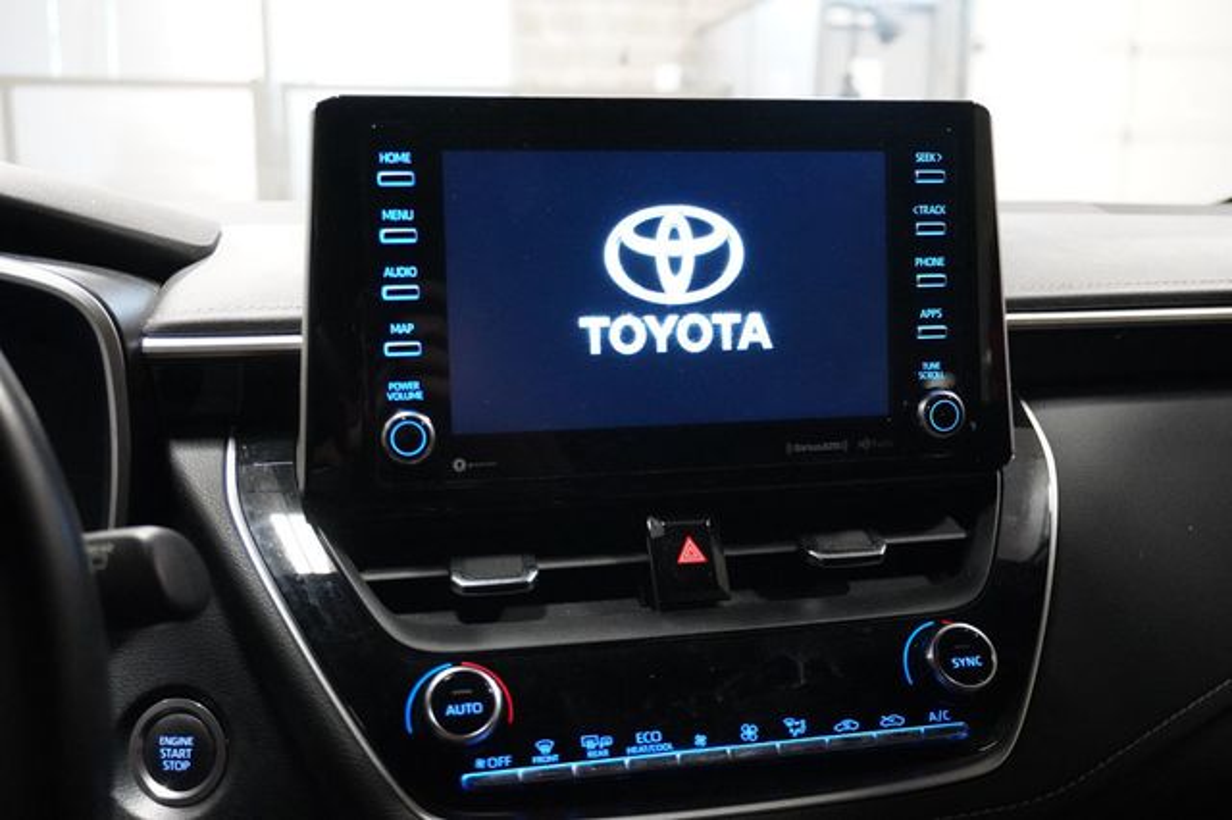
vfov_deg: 38.3
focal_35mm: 34
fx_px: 1180
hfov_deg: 55.1
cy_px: 410
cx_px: 616
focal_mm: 23
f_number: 4
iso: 6400
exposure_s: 1/50
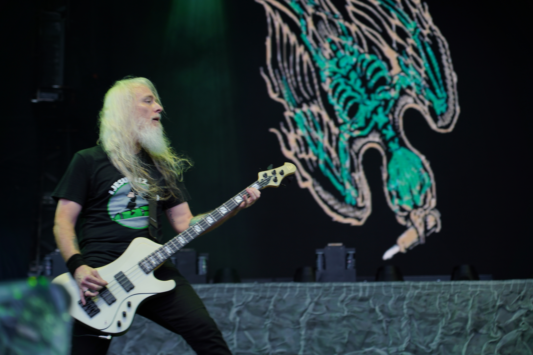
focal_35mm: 85
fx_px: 1258
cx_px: 266
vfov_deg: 16.1
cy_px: 178
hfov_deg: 23.9
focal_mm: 85
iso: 160
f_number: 4
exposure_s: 1/125
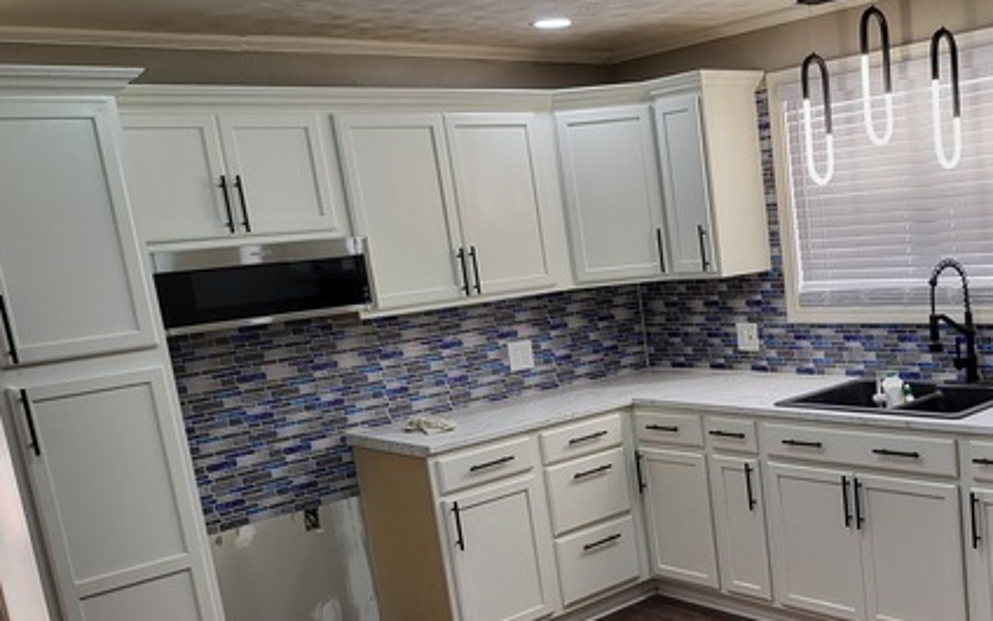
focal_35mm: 40
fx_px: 1082
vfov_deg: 31.7
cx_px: 758
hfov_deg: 47.3
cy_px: 429
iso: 80
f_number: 1.8
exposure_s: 1/120
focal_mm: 5
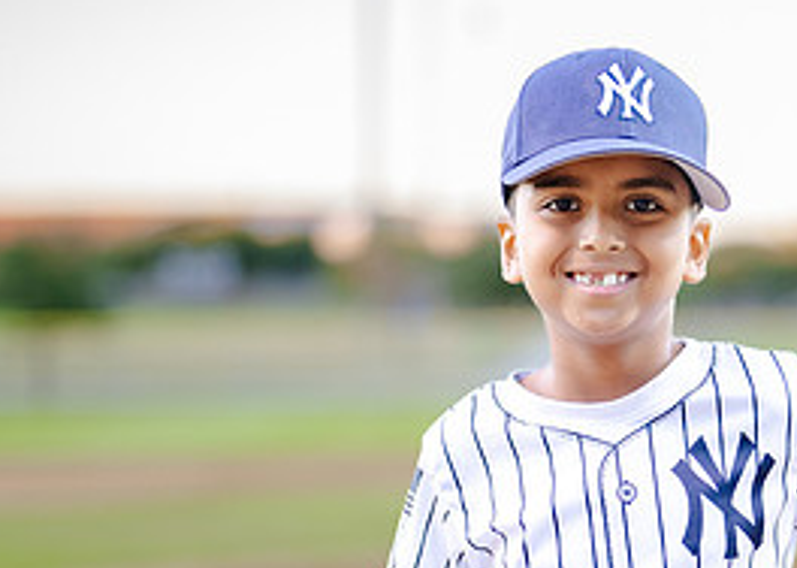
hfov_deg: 15.1
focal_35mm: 132
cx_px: 641
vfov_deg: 10.8
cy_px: 455
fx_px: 2985
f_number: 1.2
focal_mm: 50
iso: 320
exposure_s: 1/500
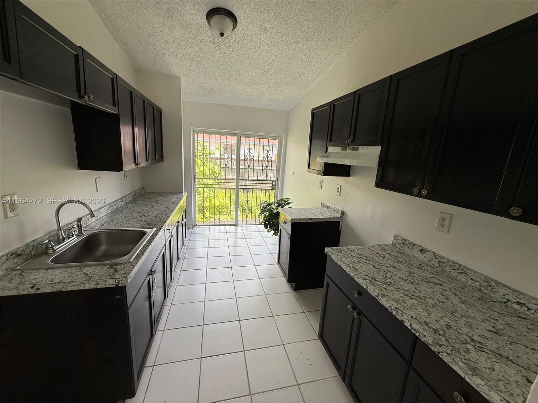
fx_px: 218
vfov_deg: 85.7
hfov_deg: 102.1
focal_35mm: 14
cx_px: 269
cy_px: 202
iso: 50
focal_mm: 2.22
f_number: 2.2
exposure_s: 1/99
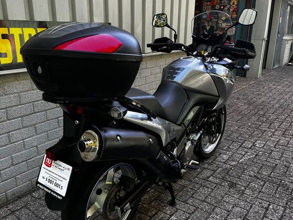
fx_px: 262
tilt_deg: -18.6
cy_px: 117
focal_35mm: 31
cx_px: 123
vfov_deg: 45.4
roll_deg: +0.8
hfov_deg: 58.0
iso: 64
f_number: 1.6
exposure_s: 1/121
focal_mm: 5.1
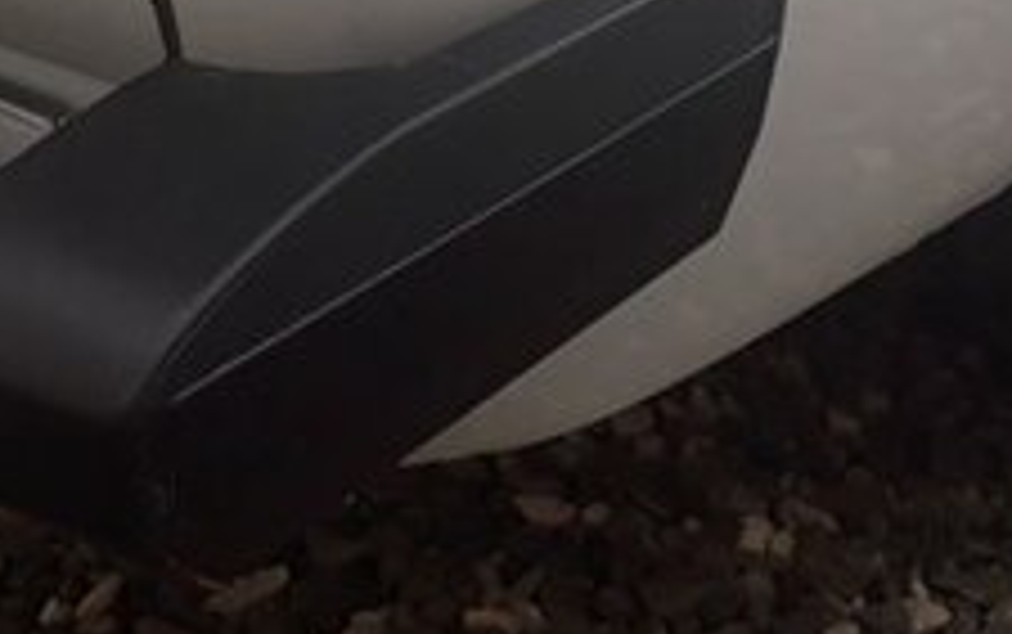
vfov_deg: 14.3
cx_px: 819
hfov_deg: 24.2
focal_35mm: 84
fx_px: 2318
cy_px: -393
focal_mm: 3.6
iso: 40
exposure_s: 1/280
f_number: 1.9
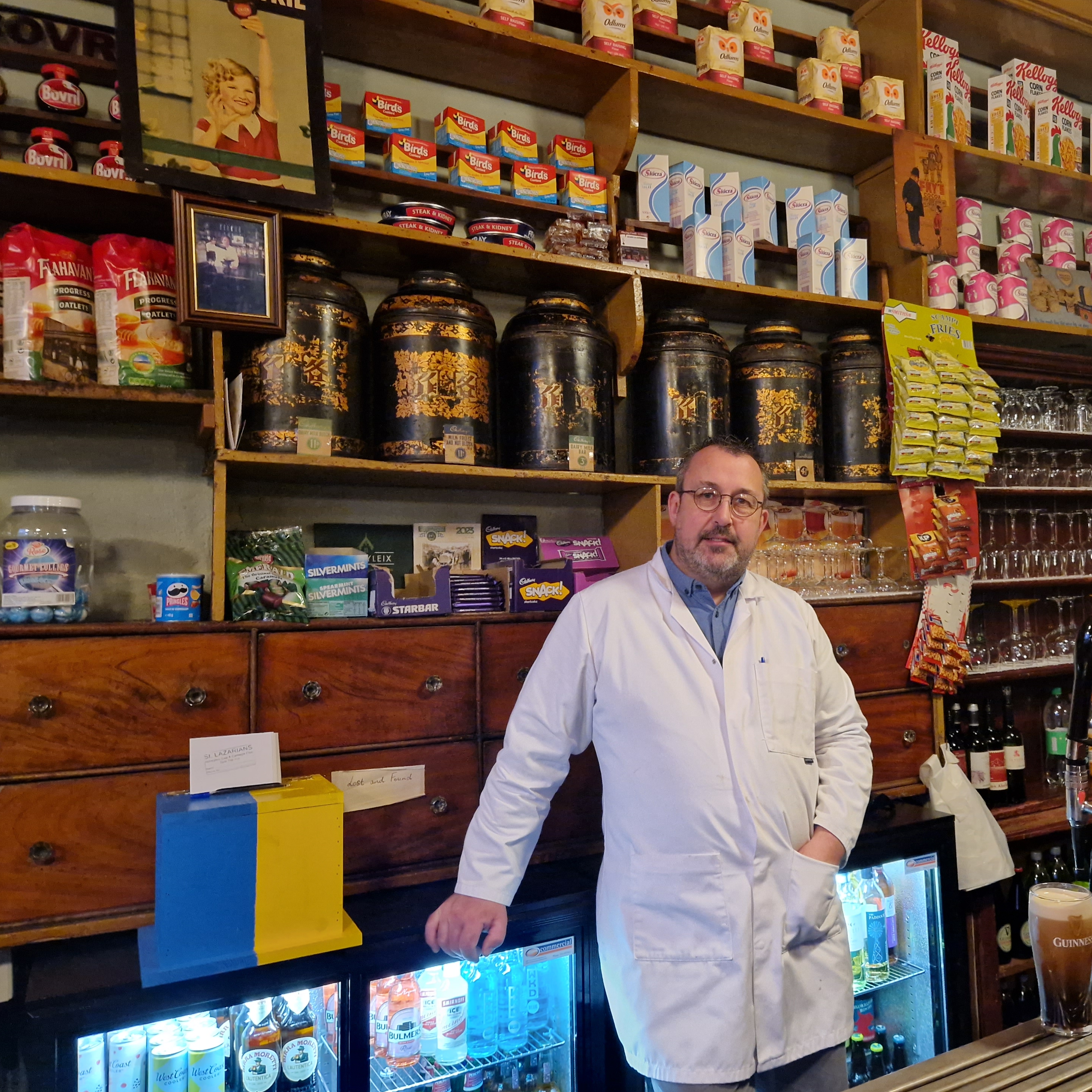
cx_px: 748
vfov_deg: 57.3
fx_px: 999
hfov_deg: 55.8
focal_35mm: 28
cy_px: 535
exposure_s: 1/25
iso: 1250
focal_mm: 5.4
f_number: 1.8
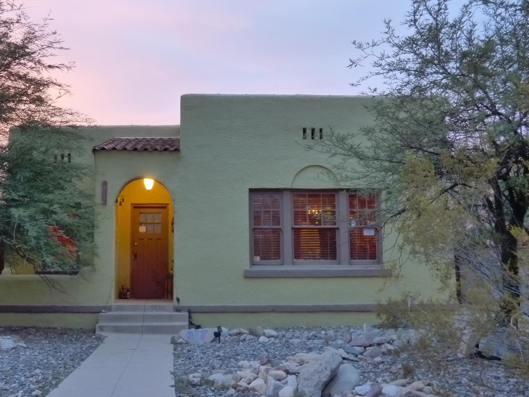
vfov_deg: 35.1
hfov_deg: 45.3
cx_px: 194
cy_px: 189
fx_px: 627
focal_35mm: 41
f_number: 5.6
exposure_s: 1/2.5
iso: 400
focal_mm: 5.53
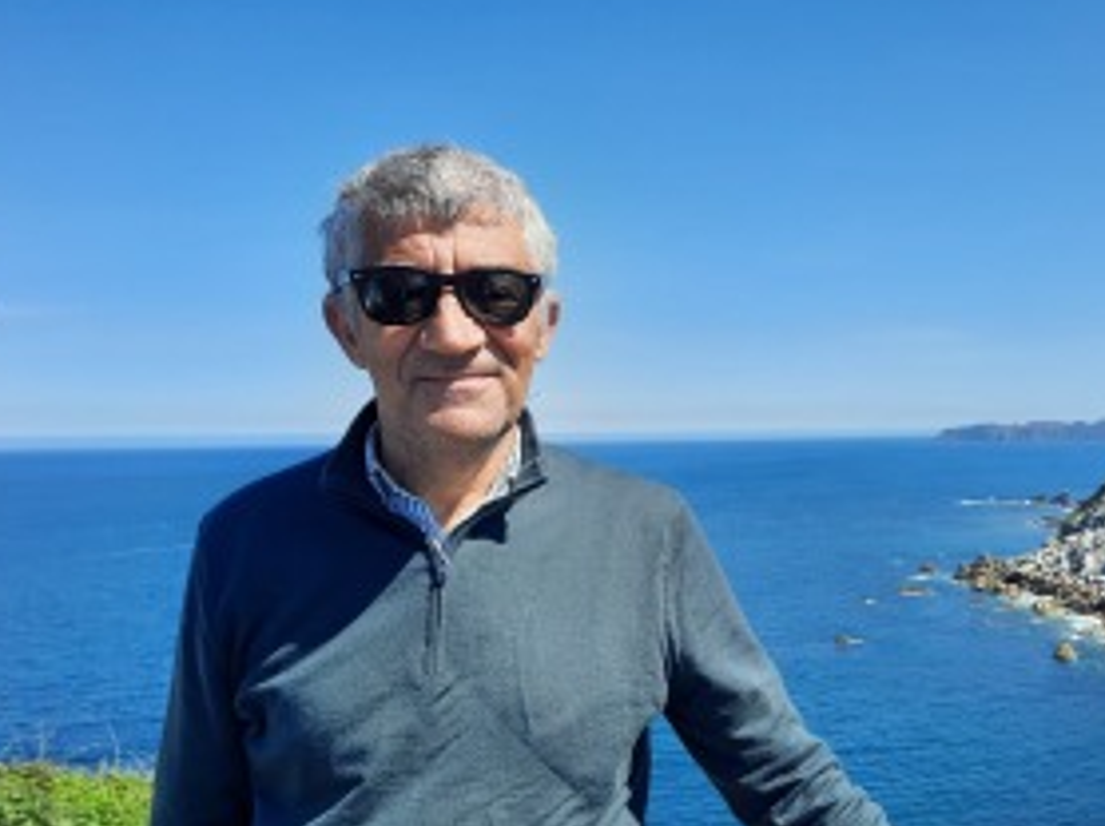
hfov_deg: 50.4
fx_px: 1148
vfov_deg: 39.0
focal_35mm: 36
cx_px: 739
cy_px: 572
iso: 32
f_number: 2
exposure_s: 1/1309
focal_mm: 4.6
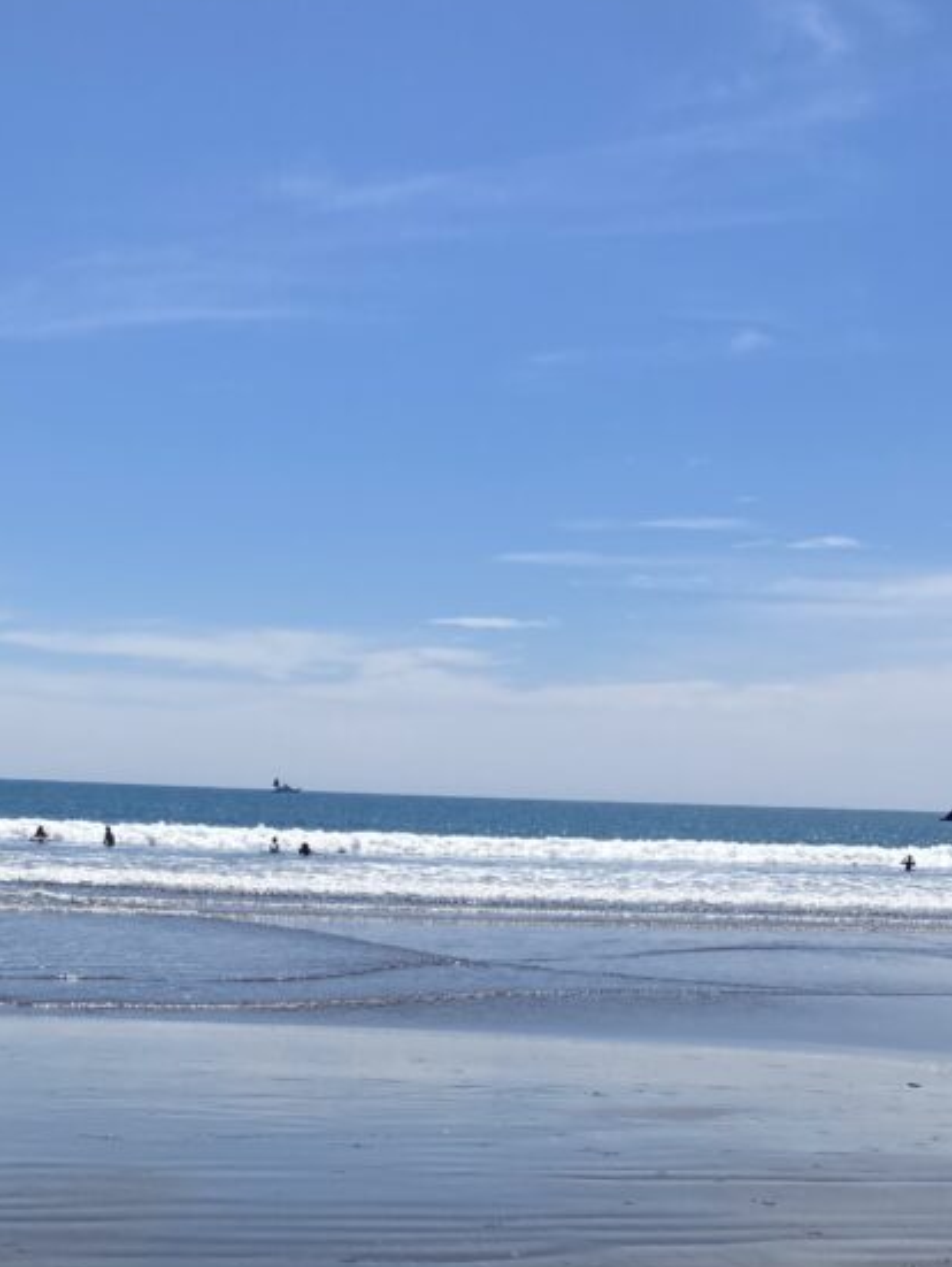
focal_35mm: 52
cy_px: 1115
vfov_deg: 34.9
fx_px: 1905
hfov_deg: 28.1
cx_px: 437
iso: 25
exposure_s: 1/4000
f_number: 1.8
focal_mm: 3.99
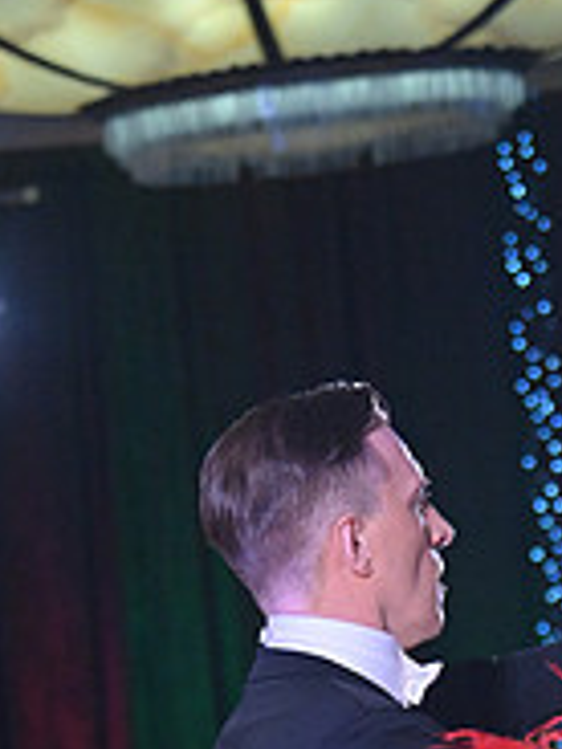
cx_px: 491
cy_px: 1152
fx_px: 6040
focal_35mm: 279
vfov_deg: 7.0
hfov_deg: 5.3
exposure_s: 1/400
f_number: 5
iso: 4000
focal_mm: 92
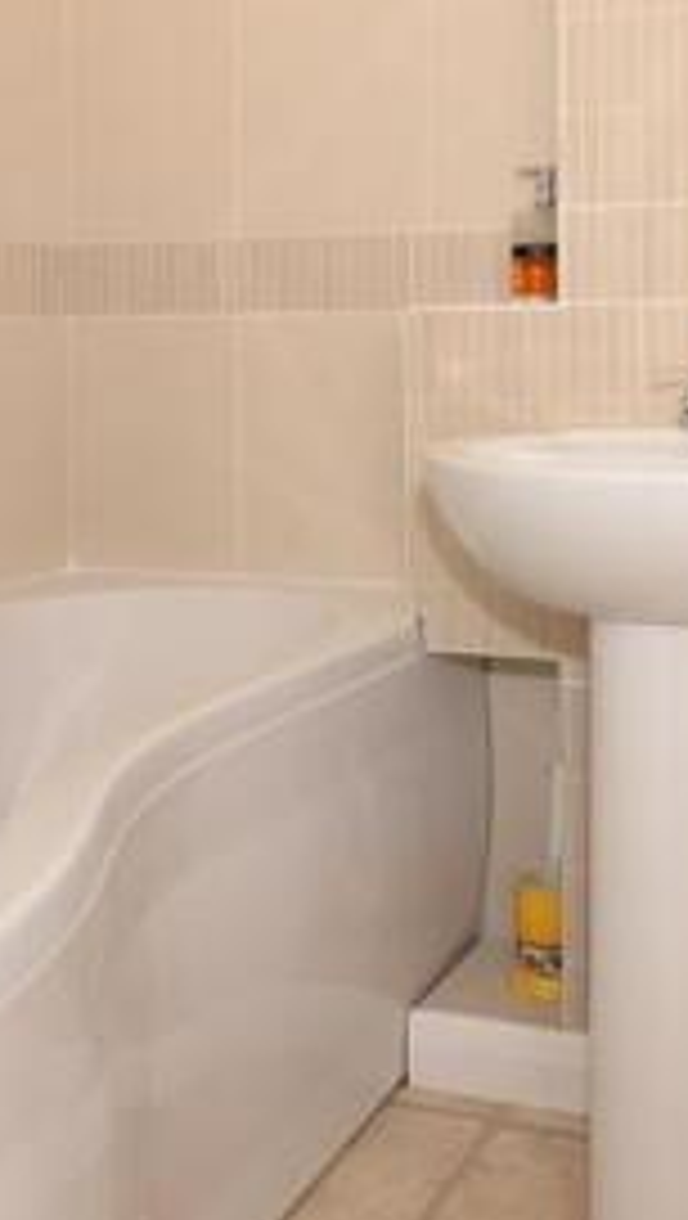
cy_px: 290
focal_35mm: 38
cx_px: 643
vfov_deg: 50.4
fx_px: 1229
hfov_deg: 29.7
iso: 200
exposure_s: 1/125
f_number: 5.6
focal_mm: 10
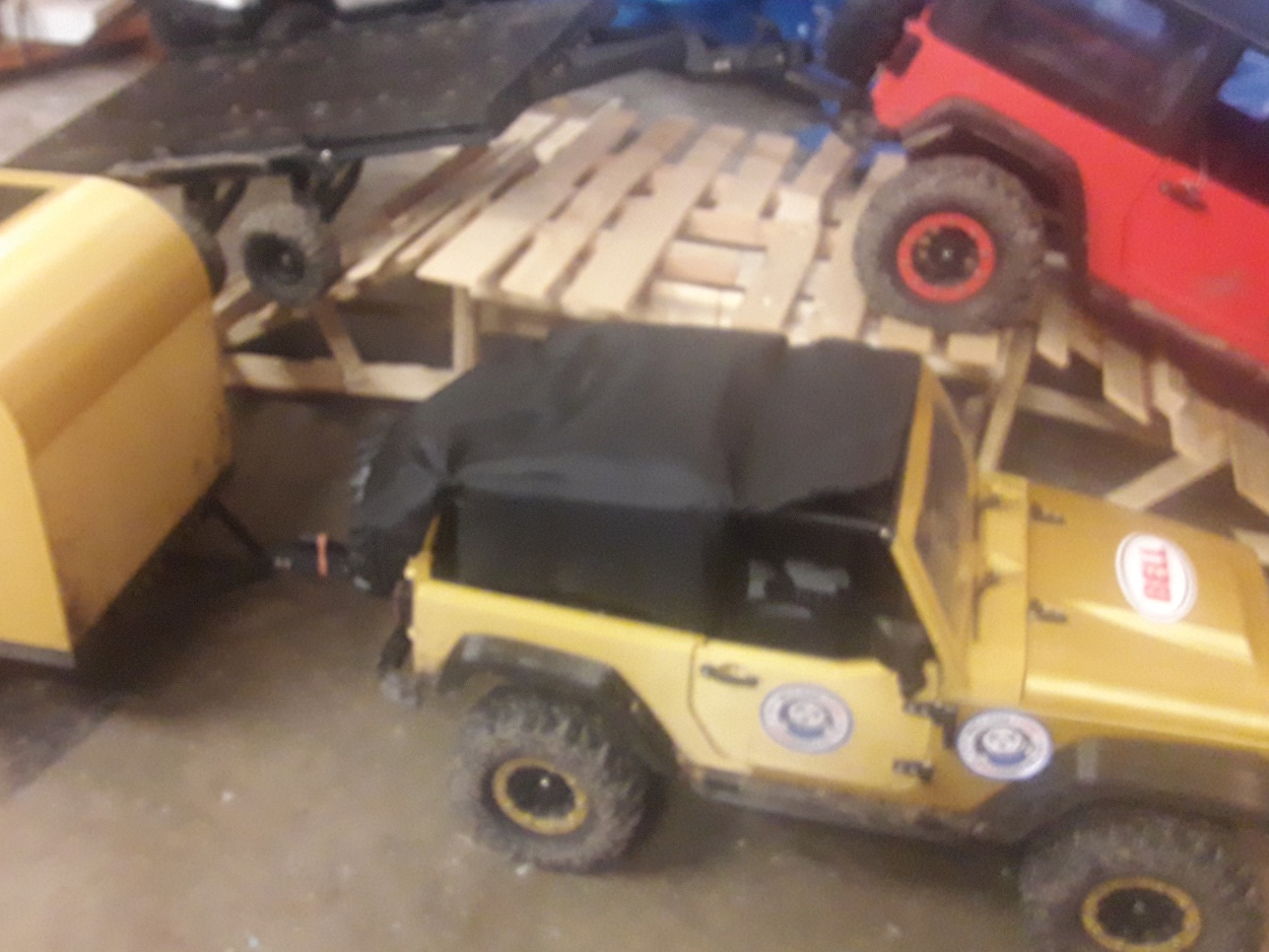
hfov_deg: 49.9
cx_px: 520
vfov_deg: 38.6
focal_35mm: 37
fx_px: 1357
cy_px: 432
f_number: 1.9
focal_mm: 3.7
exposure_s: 1/17
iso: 320
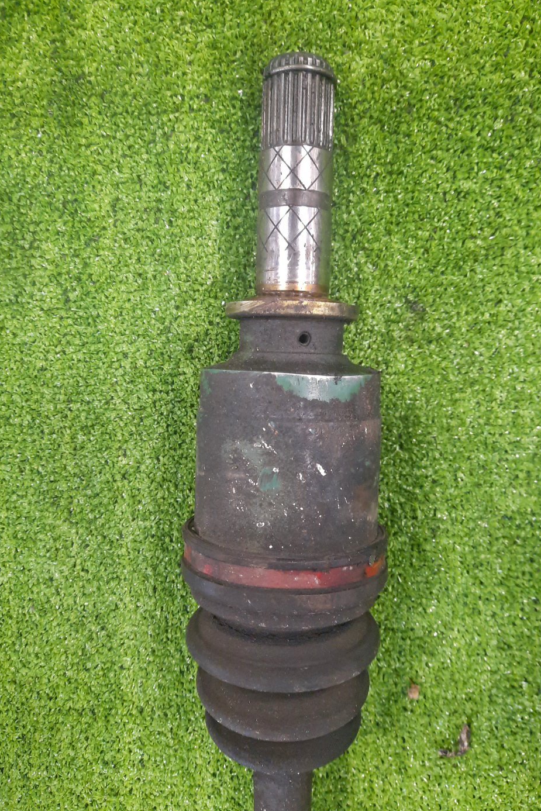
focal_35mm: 27
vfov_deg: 67.4
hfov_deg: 47.9
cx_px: 282
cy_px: 396
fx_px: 608
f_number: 2
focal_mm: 4.6
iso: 528
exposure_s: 1/25
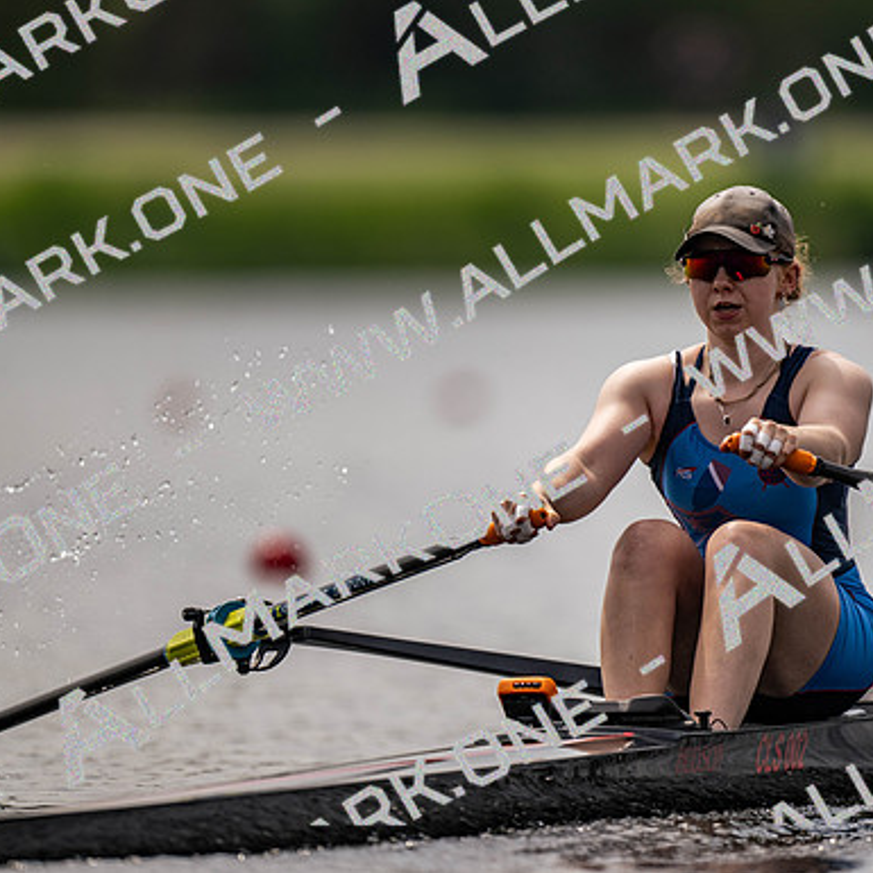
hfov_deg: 2.3
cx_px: 519
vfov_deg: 2.3
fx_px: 21942
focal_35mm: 769
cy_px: 436
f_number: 4
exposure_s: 1/2500
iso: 160
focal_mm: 600
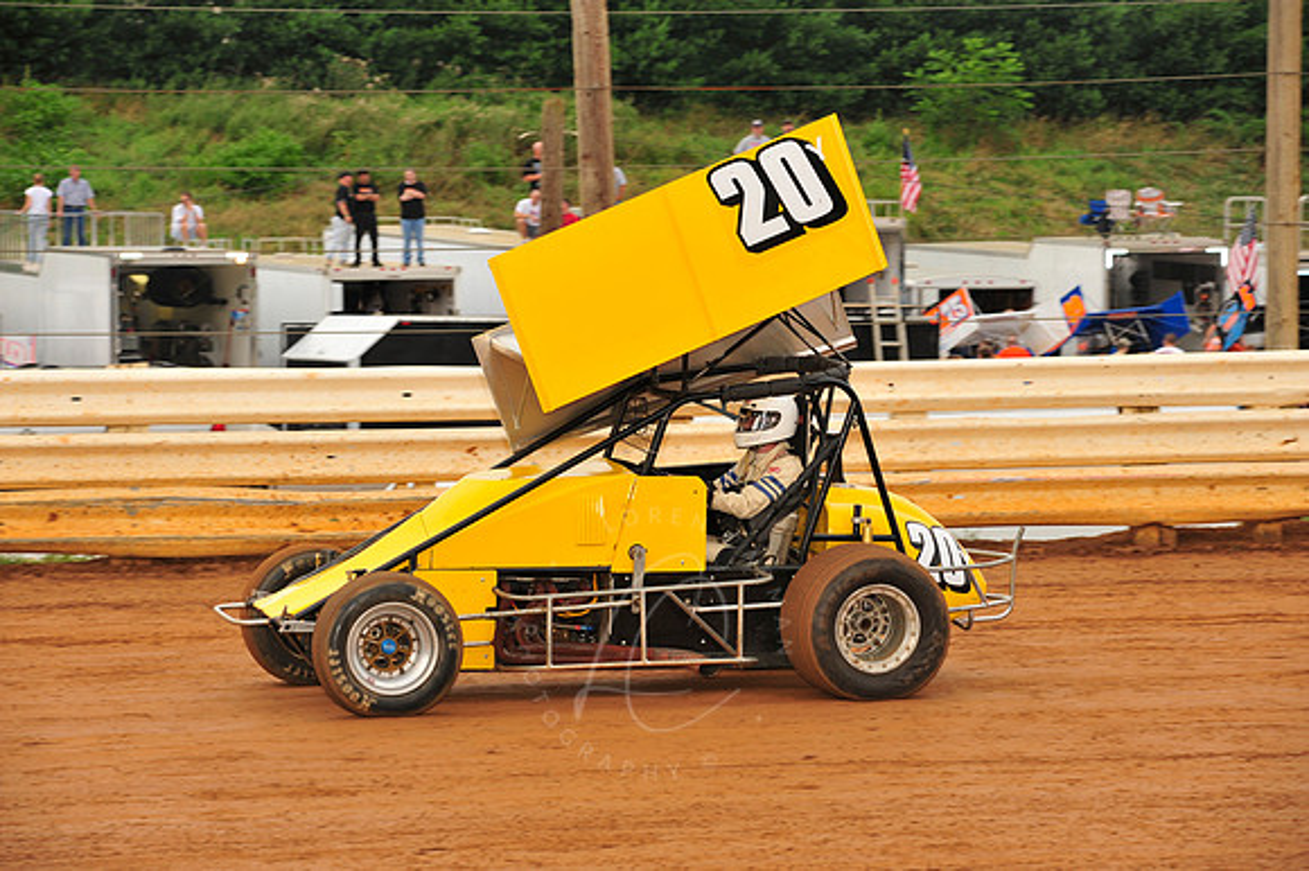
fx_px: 5269
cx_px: 654
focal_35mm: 145
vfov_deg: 9.5
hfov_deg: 14.2
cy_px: 436
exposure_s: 1/320
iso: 640
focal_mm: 145
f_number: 8
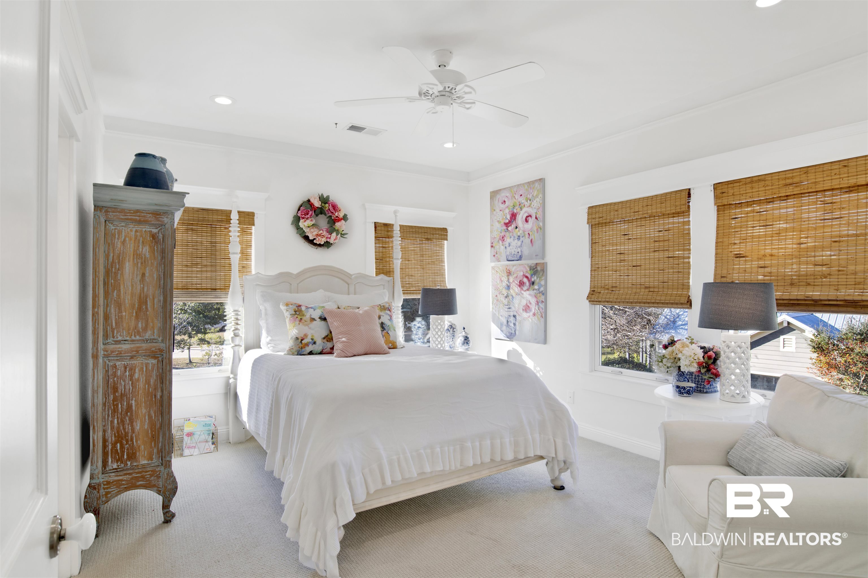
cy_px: 289
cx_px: 434
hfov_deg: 90.0
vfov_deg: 67.4
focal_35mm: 18
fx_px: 434
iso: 200
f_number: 11
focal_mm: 18
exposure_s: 1/200
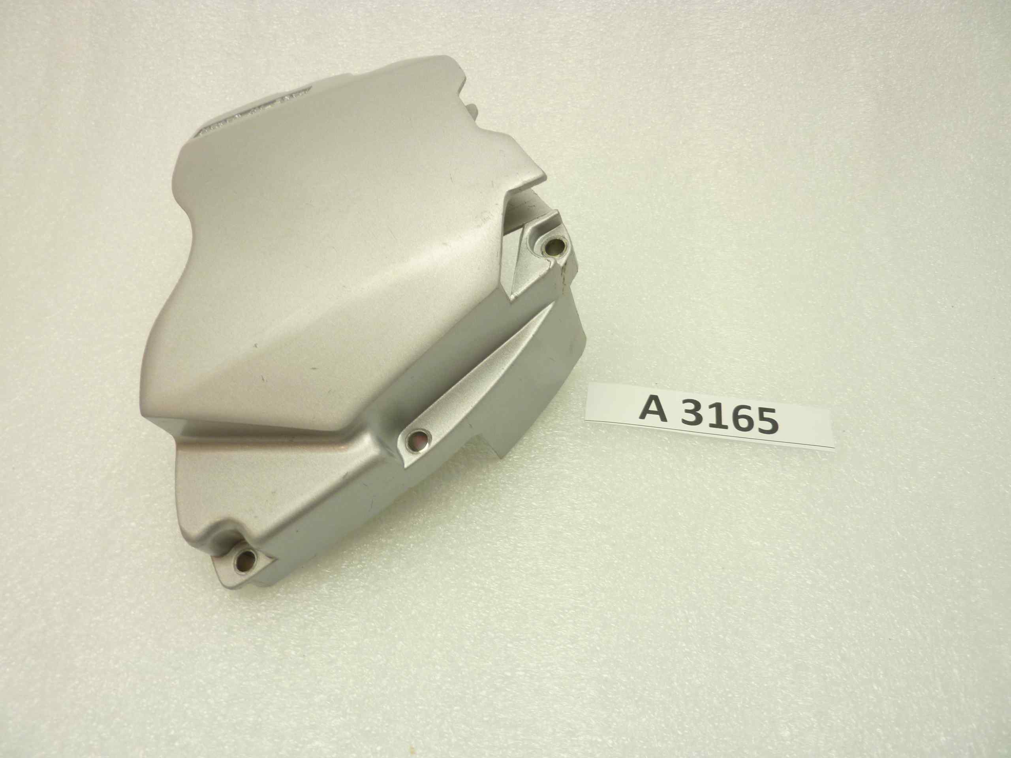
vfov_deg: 54.9
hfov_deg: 69.4
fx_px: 730
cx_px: 506
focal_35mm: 25
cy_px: 379
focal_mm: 4.1
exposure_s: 1/20
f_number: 3.3
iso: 80
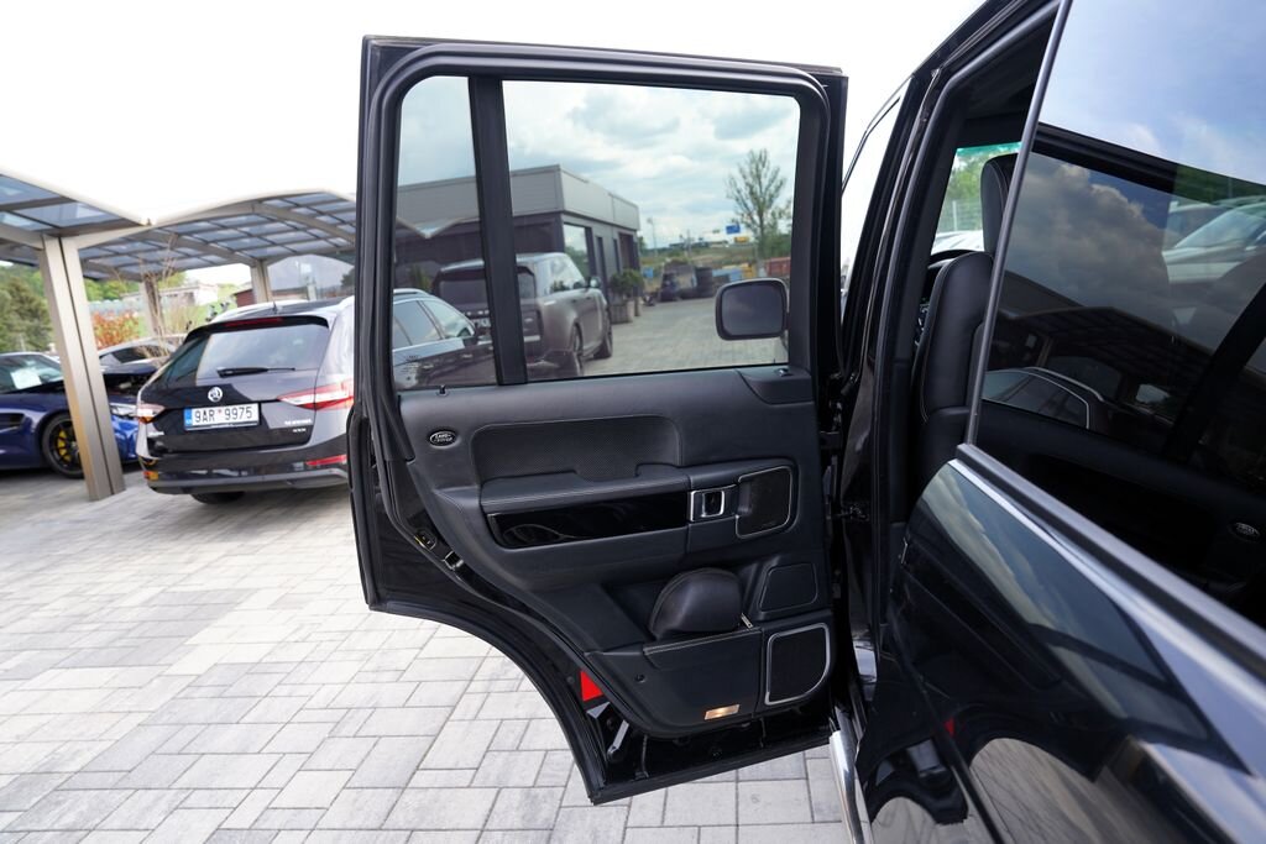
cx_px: 633
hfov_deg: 73.7
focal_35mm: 24
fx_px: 844
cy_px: 422
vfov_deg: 53.1
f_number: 4.5
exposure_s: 1/80
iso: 100
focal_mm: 24
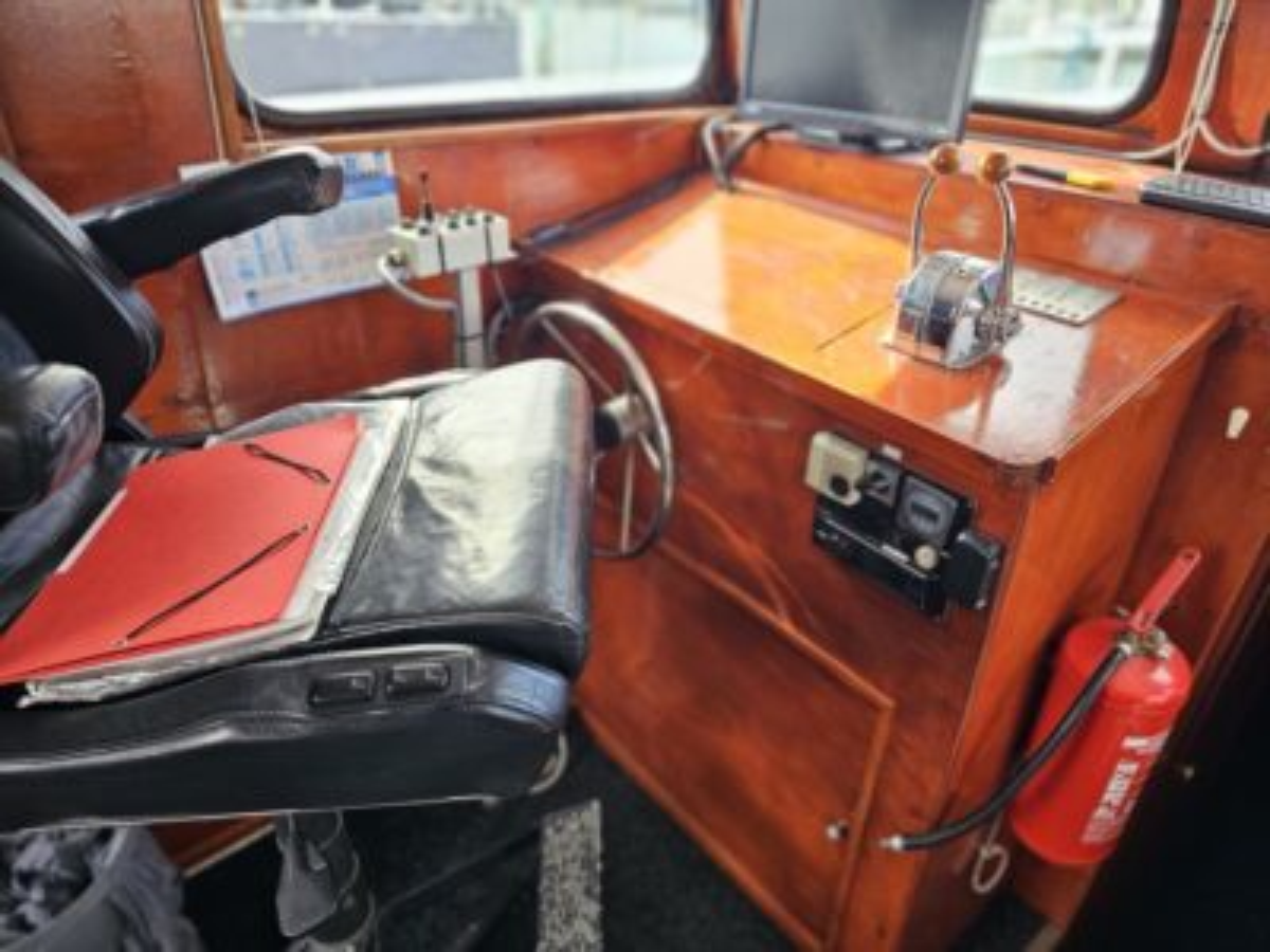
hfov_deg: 73.9
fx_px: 844
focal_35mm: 23
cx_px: 635
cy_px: 476
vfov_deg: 58.9
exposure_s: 1/100
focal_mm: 6.3
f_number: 1.7
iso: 80
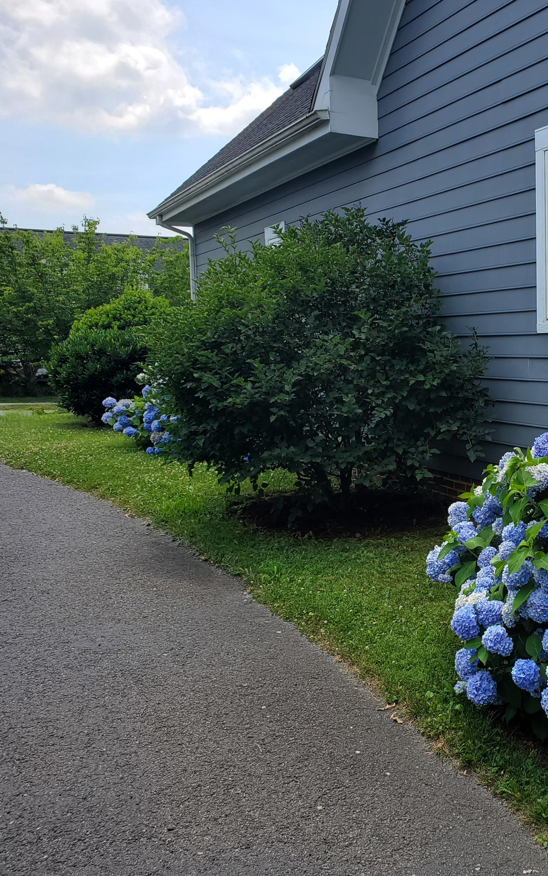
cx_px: 541
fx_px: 884
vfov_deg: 52.7
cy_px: 439
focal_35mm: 37
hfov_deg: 31.9
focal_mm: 4.3
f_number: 2.4
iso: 50
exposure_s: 1/660
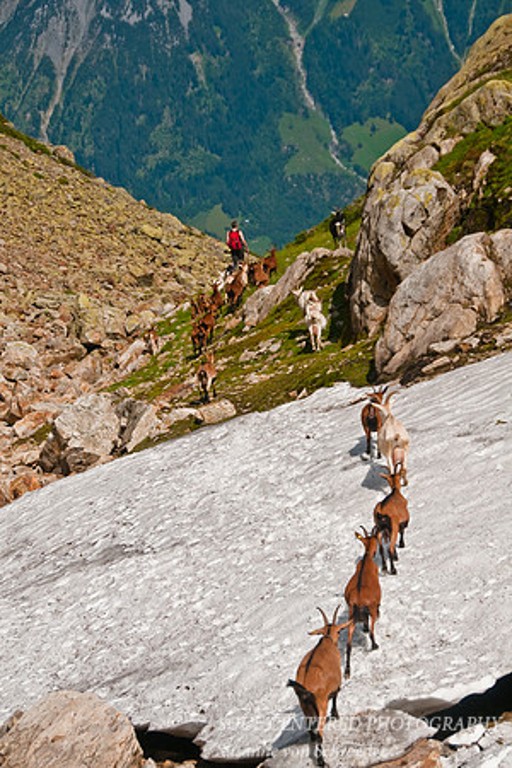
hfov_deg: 13.0
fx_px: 2240
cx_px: 256
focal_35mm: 105
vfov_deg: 19.5
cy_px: 384
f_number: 8
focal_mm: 70
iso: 200
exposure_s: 1/250
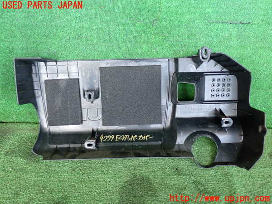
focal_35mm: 30
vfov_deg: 46.8
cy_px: 102
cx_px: 136
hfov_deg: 60.0
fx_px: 236
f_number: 2.3
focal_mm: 5.4
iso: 500
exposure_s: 1/125
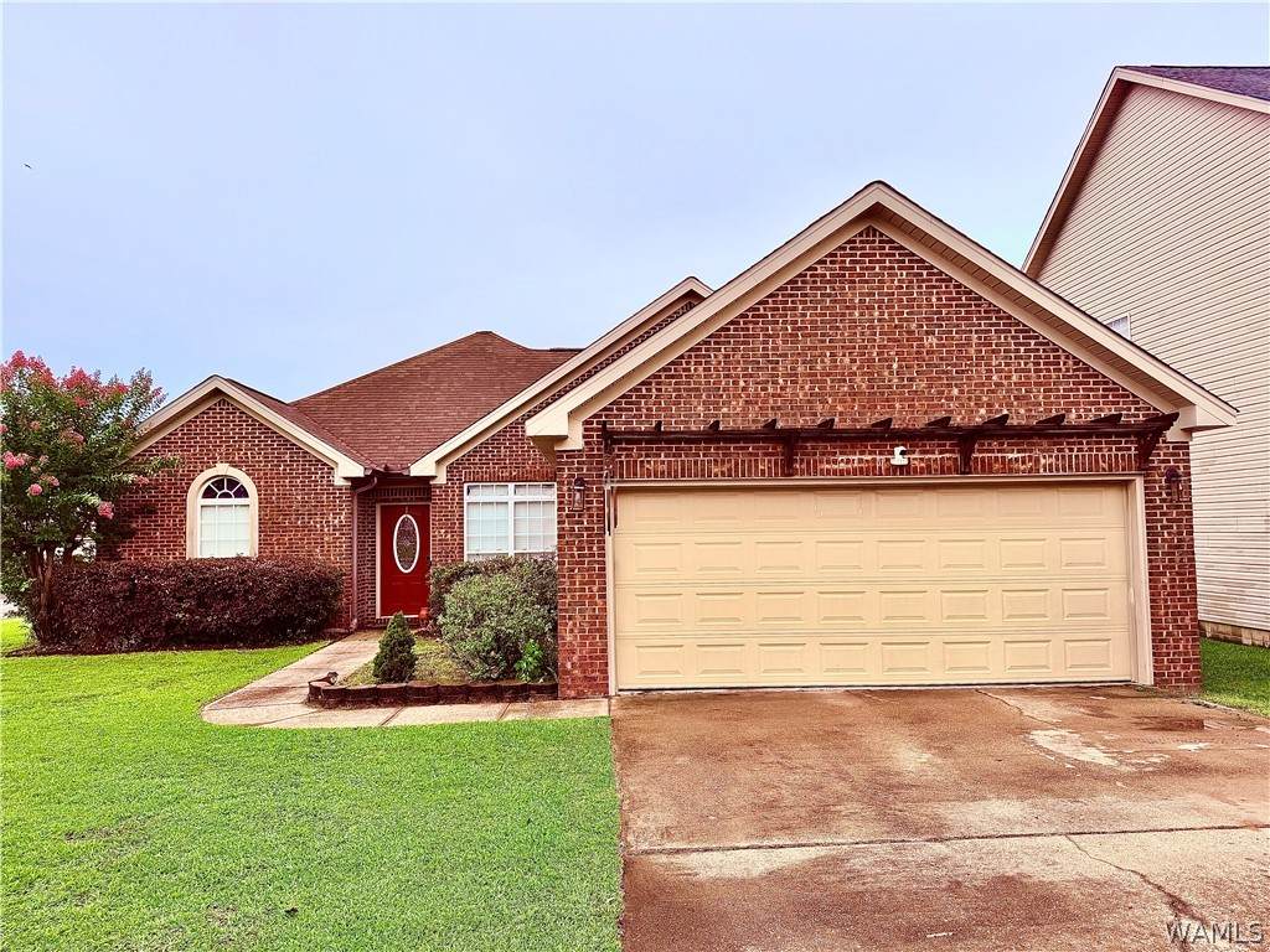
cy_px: 476
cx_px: 635
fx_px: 881
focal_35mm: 24
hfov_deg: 71.6
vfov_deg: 56.8
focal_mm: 6.76
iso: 80
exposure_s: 1/330
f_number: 1.78
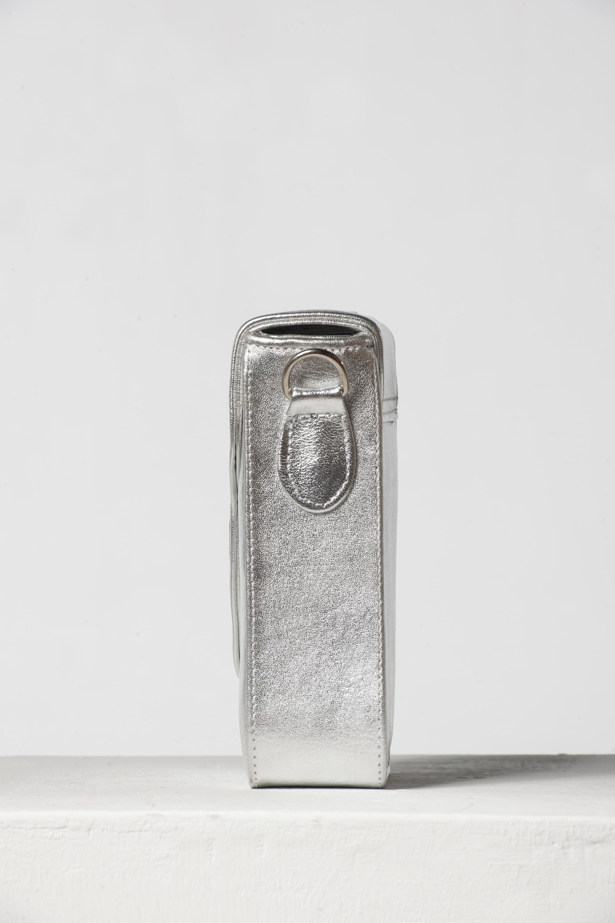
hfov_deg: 6.9
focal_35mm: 200
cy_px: 462
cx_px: 308
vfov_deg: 10.3
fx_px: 5125
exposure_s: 1/160
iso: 100
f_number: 16
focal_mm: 200
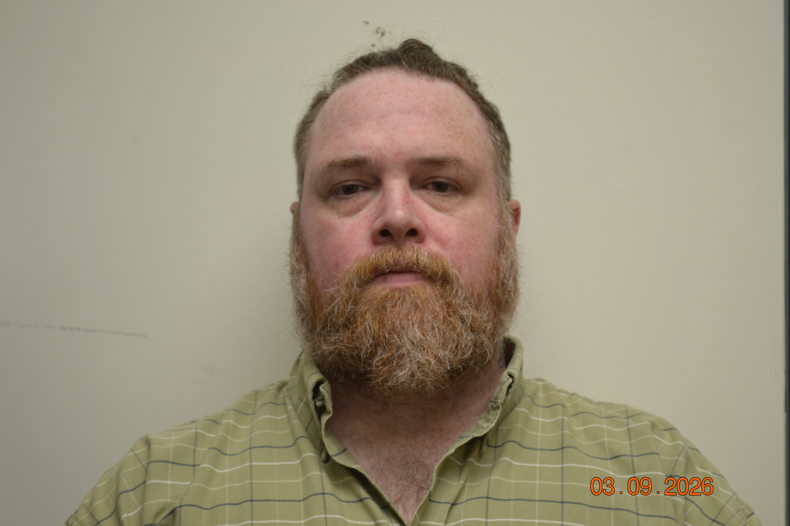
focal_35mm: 78
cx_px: 395
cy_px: 263
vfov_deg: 17.5
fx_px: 1712
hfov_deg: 26.0
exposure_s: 1/20
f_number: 5.6
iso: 400
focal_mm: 52
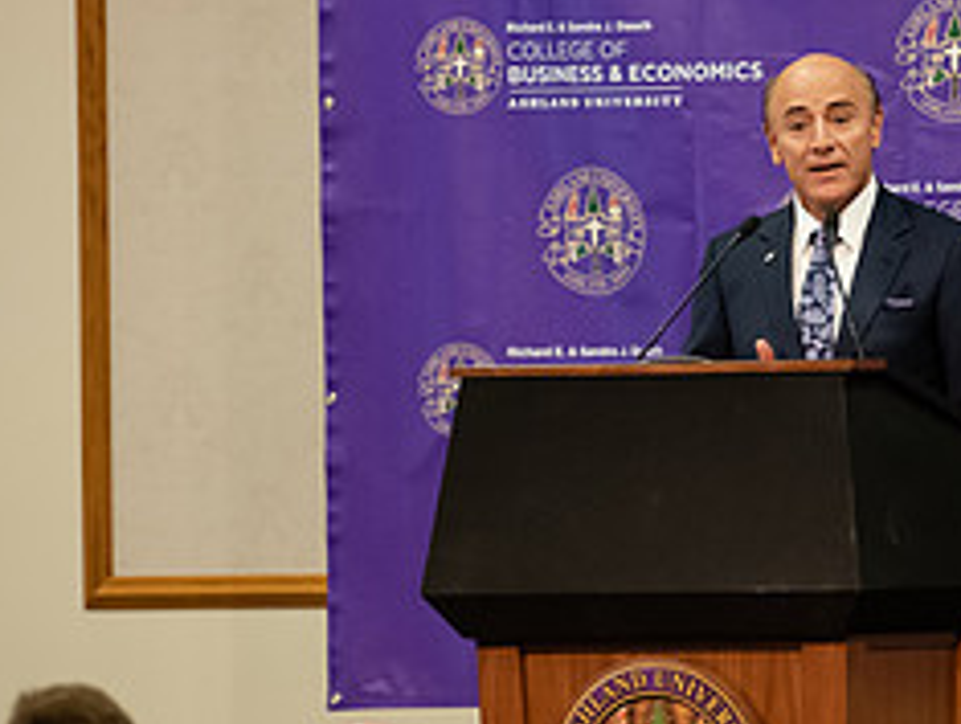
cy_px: 419
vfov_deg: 2.1
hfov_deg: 2.8
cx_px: 863
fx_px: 19769
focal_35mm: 711
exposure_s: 1/200
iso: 2000
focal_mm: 300
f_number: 2.8
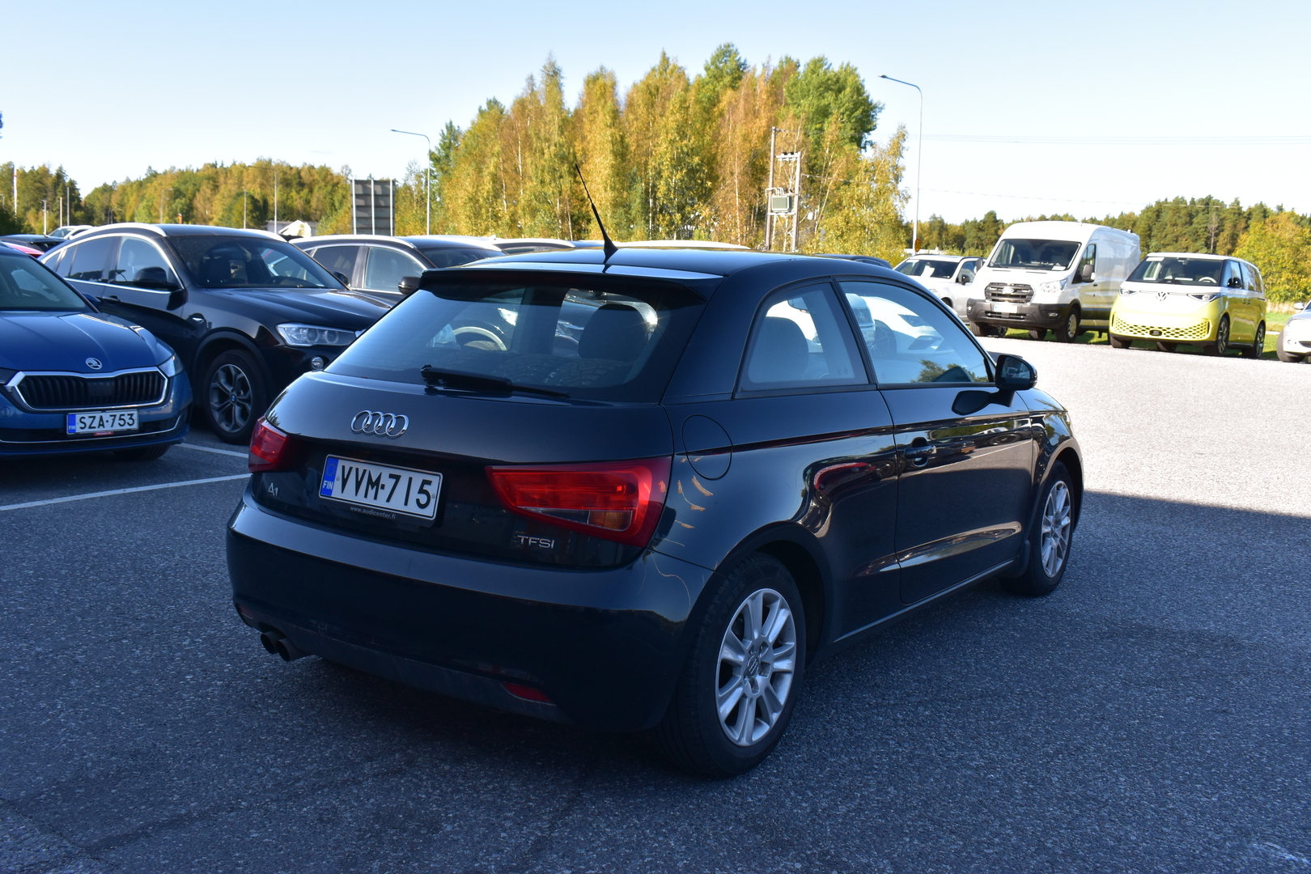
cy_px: 437
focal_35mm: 33
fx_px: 1202
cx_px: 656
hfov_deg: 57.2
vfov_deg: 40.0
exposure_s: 1/250
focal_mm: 22
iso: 400
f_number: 9.5
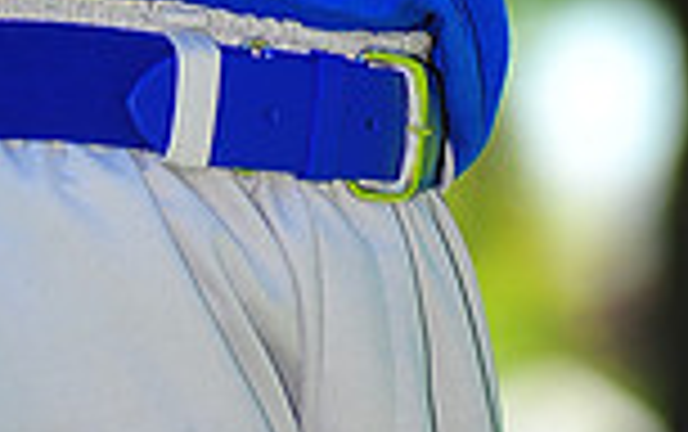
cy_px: -792
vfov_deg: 1.9
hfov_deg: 3.0
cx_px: 94
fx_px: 13008
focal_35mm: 693
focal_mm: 180
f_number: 5
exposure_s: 1/400
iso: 200
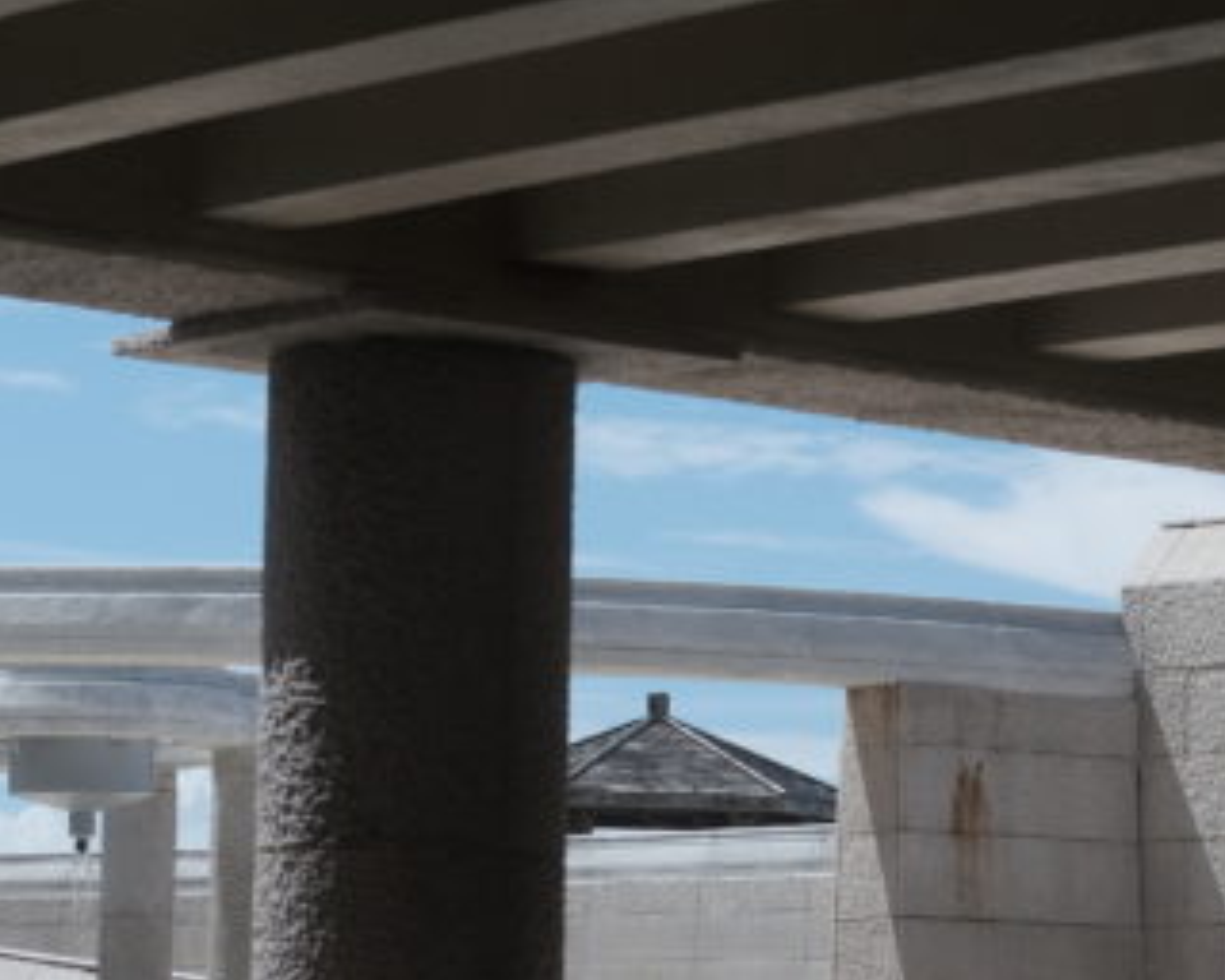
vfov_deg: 10.8
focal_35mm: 143
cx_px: 953
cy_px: 821
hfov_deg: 13.4
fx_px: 5185
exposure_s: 1/8000
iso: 800
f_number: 4
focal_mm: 35
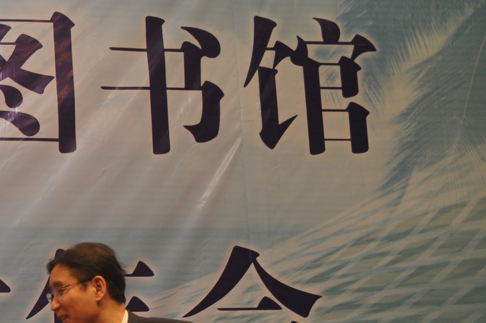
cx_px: -256
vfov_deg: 13.8
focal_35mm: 99
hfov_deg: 18.3
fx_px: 1329
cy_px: 258
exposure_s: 1/50
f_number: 3.8
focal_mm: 21
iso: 320
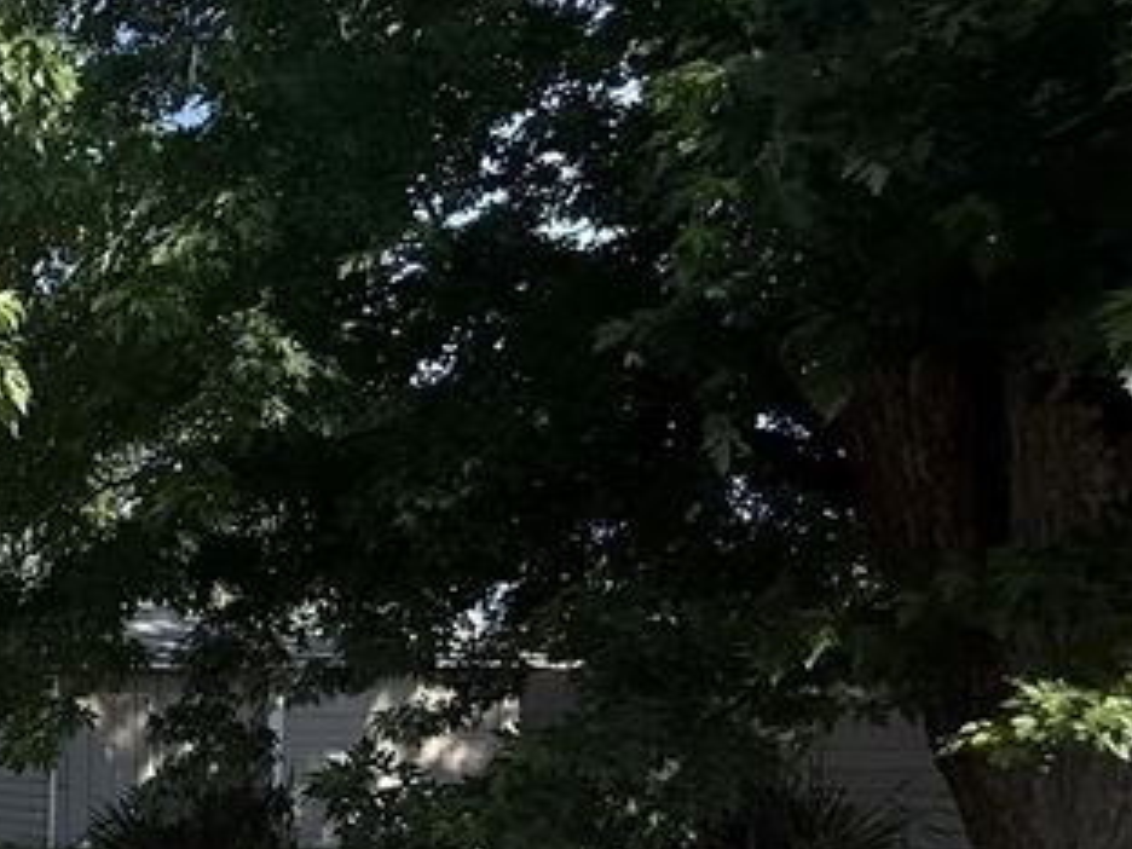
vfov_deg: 29.8
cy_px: 809
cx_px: -697
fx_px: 1504
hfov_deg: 25.7
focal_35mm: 46
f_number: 2.2
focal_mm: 2.22
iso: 50
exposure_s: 1/1211
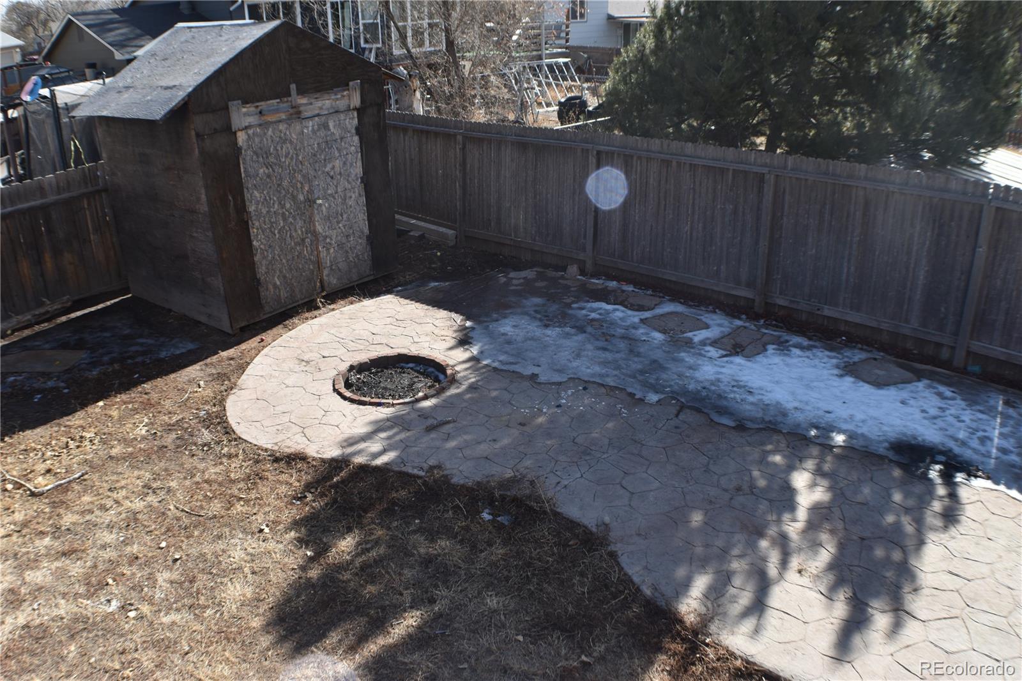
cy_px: 340
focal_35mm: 36
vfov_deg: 36.9
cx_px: 511
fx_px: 1022
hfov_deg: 53.1
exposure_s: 1/250
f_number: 8
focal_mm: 24
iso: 200
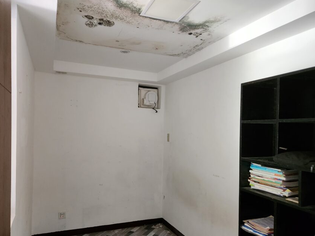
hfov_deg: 63.4
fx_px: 255
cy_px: 135
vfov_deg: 49.6
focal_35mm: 28
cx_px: 154
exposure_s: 1/60
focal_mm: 5.4
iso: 640
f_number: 1.8
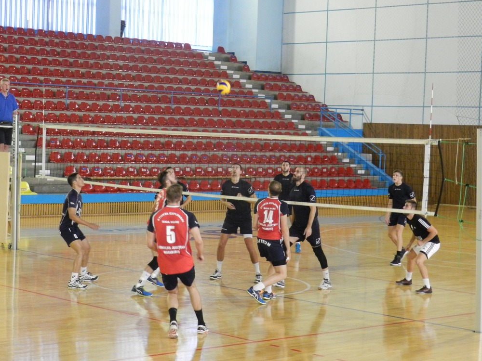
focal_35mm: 85
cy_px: 180
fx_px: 1184
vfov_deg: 17.4
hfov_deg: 23.0
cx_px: 243
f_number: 4.4
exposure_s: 1/80
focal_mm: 14.9
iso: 800
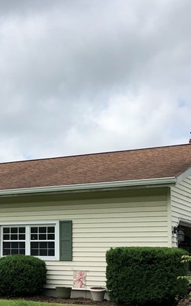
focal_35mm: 69
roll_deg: -1.7
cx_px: -90
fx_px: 575
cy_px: 214
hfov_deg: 17.2
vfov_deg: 29.5
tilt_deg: +5.4
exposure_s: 1/3003
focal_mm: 3.99
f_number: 1.8
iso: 20
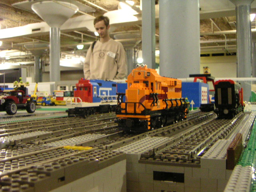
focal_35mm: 40
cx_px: 128
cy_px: 96
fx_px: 296
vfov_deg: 36.0
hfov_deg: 46.8
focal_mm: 5.3
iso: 400
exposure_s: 1/20
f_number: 2.9
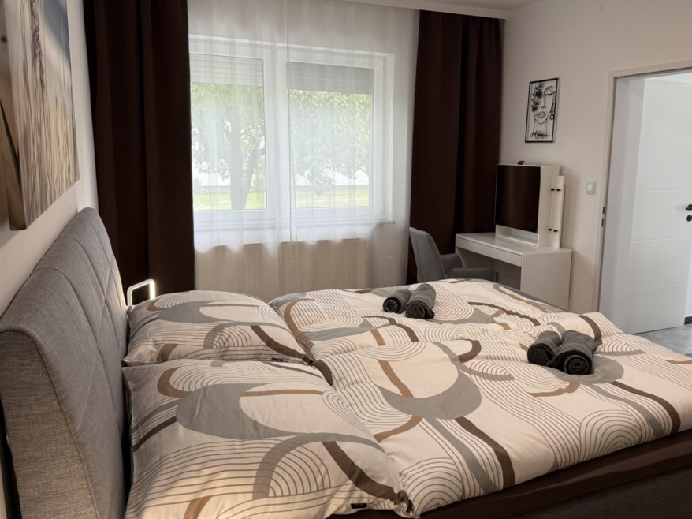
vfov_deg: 49.7
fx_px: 560
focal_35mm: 28
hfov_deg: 63.2
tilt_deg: -8.9
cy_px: 240
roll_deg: -0.5
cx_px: 393
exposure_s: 1/117
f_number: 1.78
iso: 200
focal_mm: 6.76
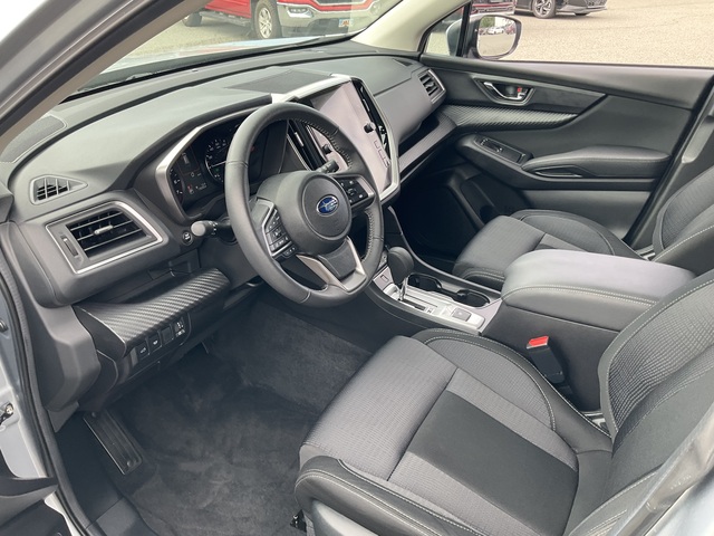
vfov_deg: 48.2
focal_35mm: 29
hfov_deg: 61.7
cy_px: 268
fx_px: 598
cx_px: 357
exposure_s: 1/122
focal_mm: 3
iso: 32
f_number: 1.8
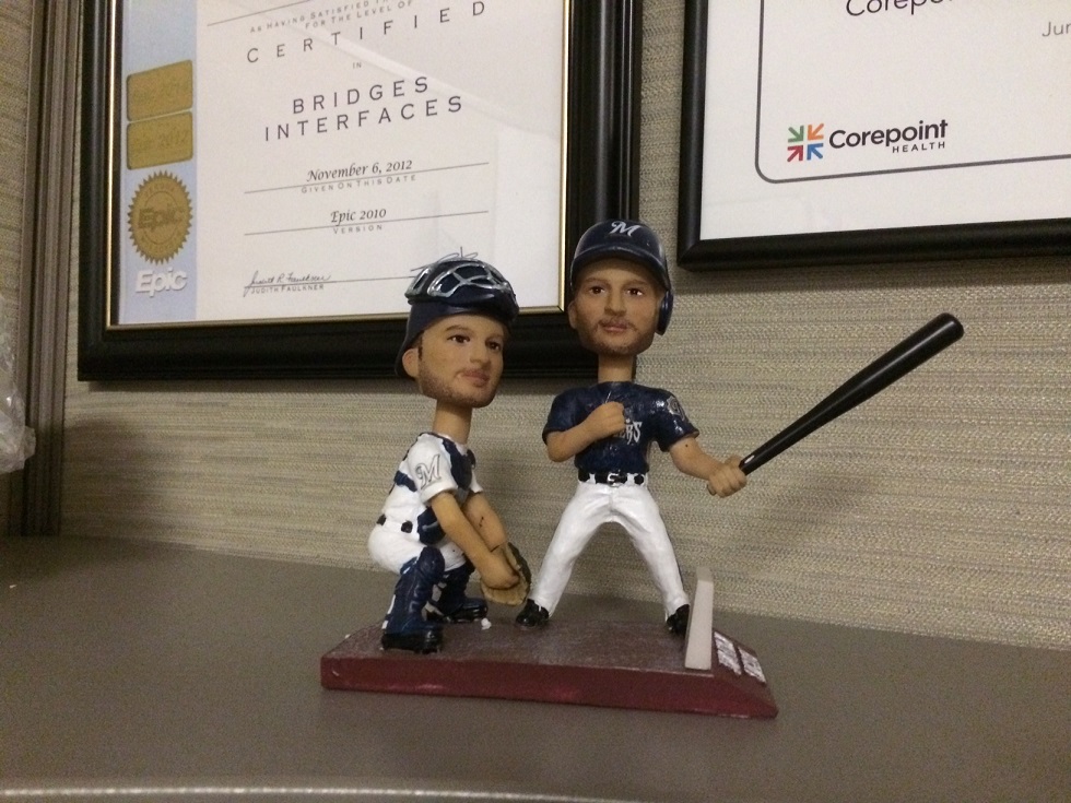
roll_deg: +0.9
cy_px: 402
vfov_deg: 48.2
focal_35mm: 29
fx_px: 897
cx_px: 536
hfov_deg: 61.7
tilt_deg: +1.7
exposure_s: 1/15
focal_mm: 4.15
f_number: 2.2
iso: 640
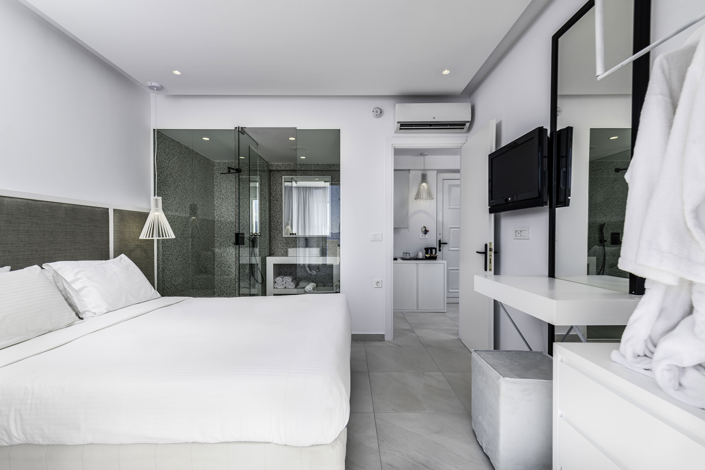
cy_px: 235
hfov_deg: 96.7
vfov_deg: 73.7
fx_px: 313
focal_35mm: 16
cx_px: 352
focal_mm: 16
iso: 100
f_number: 10
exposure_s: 1/160
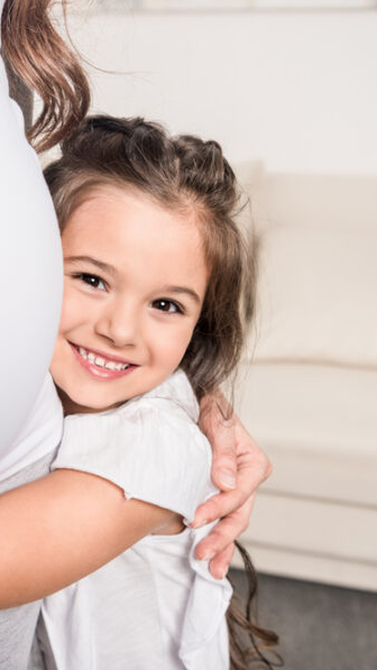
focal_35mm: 49
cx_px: -35
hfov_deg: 23.0
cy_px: 334
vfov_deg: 42.1
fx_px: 870
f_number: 4
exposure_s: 1/200
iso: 100
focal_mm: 31
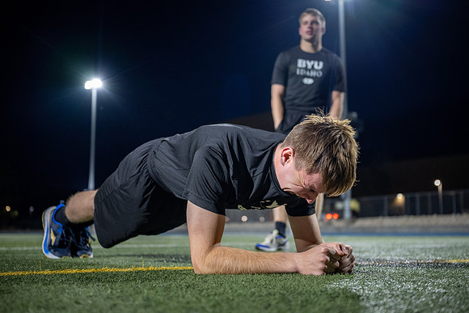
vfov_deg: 31.4
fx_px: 556
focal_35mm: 43
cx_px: 250
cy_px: 146
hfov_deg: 45.7
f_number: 2.8
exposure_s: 1/125
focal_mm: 40
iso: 2000
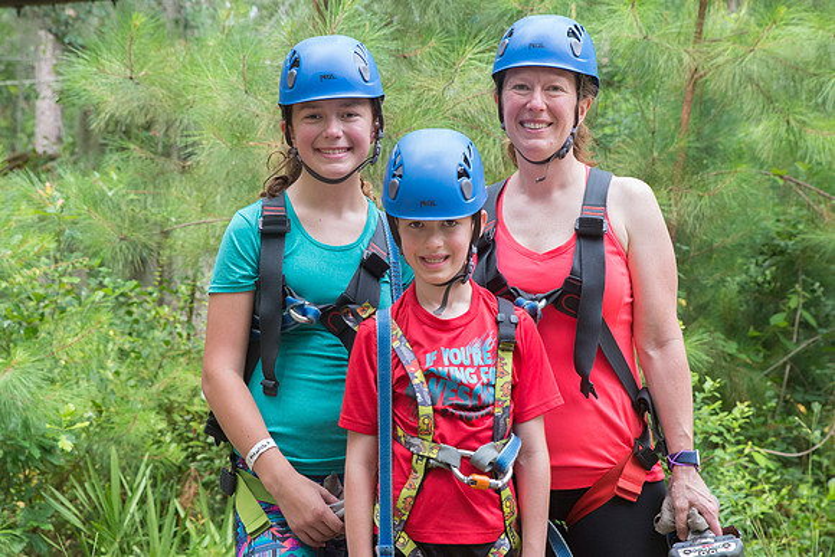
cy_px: 233
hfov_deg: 25.3
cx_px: 427
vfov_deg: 17.0
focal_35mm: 80
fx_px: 1859
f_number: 7.1
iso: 2000
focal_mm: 66
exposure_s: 1/800
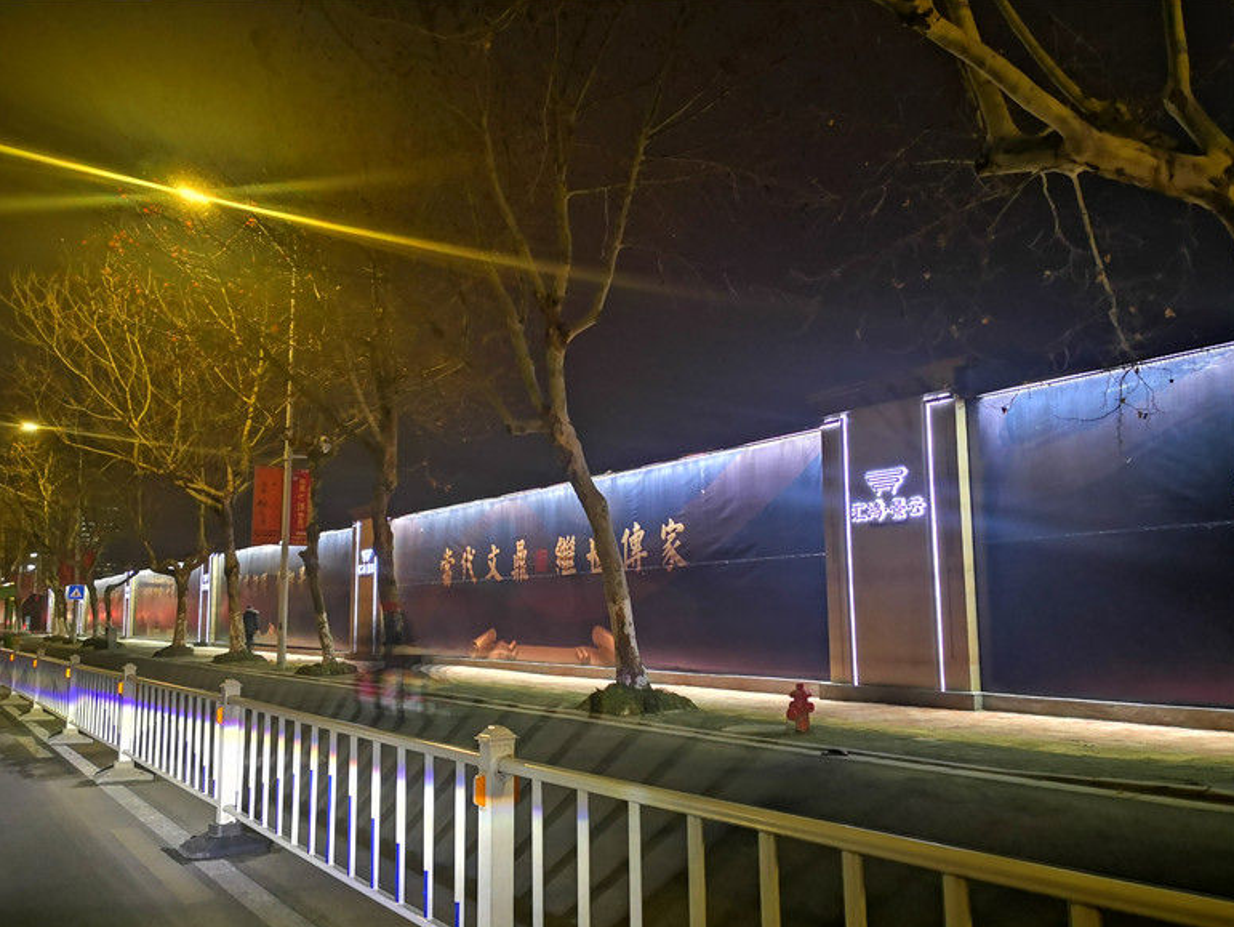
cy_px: 476
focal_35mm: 28
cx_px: 600
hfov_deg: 63.4
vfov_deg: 49.8
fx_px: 999
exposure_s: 4
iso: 400
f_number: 1.6
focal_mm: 3.95
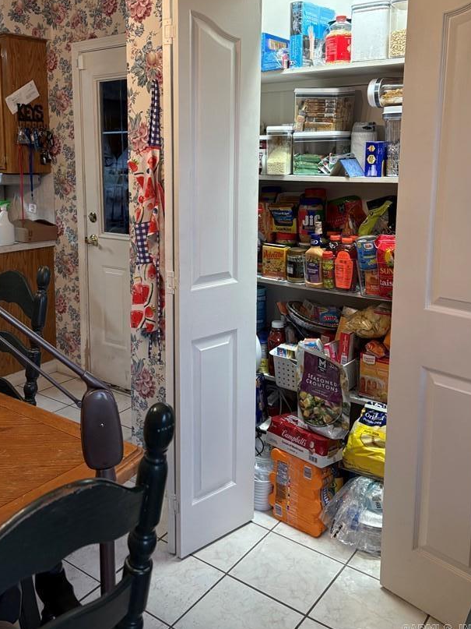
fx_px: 599
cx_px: 181
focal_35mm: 33
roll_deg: +0.4
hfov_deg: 42.7
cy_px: 240
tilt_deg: -8.4
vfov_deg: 54.8
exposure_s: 1/120
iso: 200
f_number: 1.6
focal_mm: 5.96
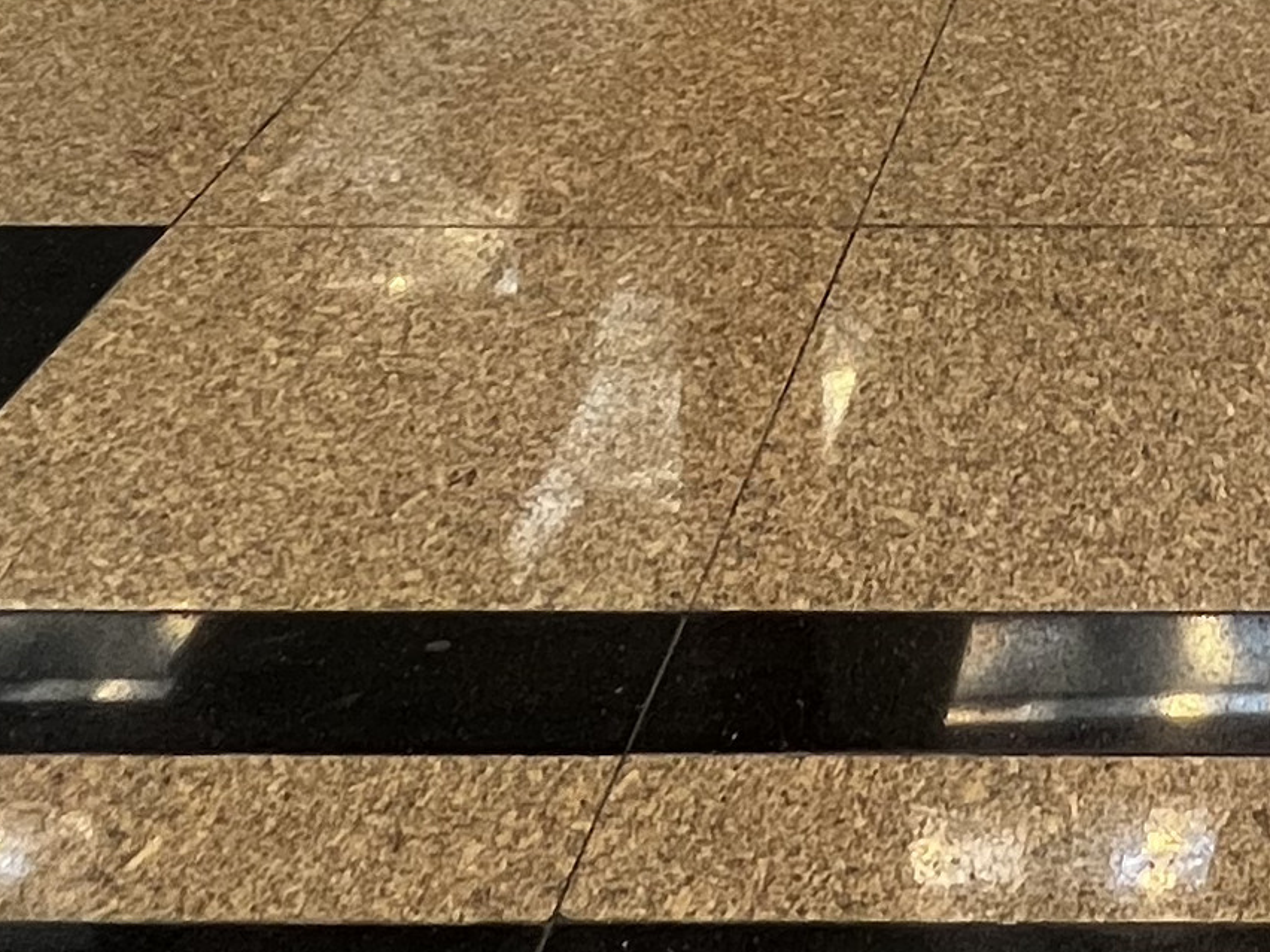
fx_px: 2238
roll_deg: +0.8
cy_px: -1070
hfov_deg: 28.4
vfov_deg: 16.5
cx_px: 1446
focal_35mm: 61
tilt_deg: -1.7
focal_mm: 1.57
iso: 160
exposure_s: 1/50
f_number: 1.8
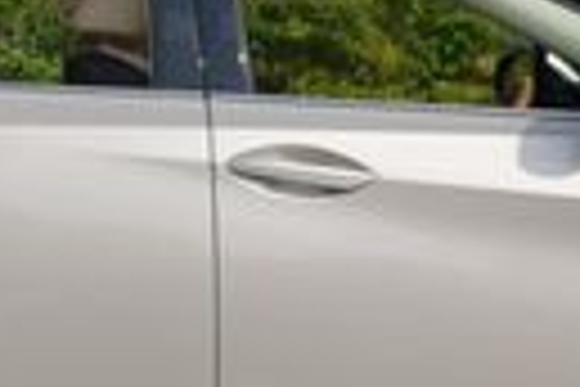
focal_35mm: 238
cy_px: 68
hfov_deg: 8.7
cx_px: 274
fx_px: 3834
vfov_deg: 5.8
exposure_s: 1/250
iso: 100
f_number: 8
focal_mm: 24
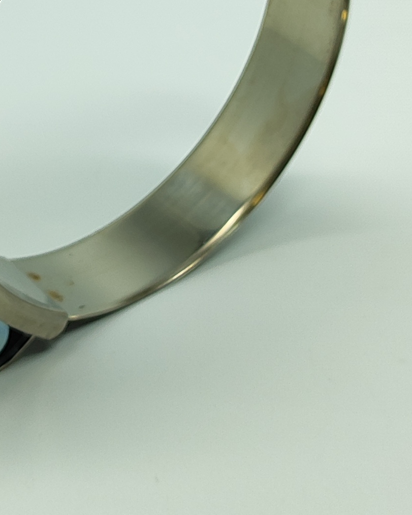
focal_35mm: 43
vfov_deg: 40.0
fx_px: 655
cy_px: 59
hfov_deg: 33.9
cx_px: 85
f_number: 1.89
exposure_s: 1/200
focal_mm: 5.89
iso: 125
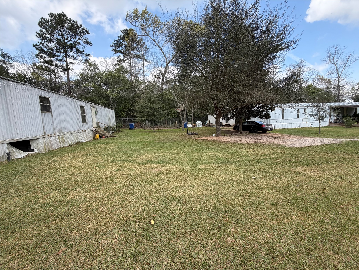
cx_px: 180
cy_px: 135
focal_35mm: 14
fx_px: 145
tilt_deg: -4.8
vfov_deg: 85.7
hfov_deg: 102.1
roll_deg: +2.7
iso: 50
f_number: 2.2
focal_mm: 2.22
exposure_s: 1/502
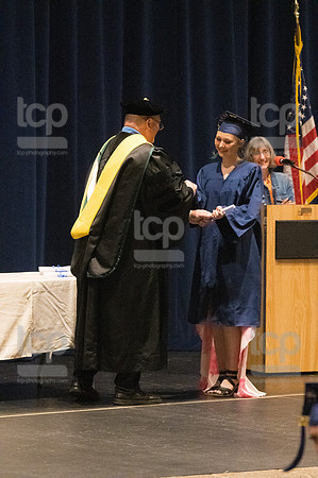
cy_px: 239
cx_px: 159
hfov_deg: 6.3
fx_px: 2882
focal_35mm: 217
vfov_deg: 9.5
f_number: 4.5
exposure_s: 1/250
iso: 8000
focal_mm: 145
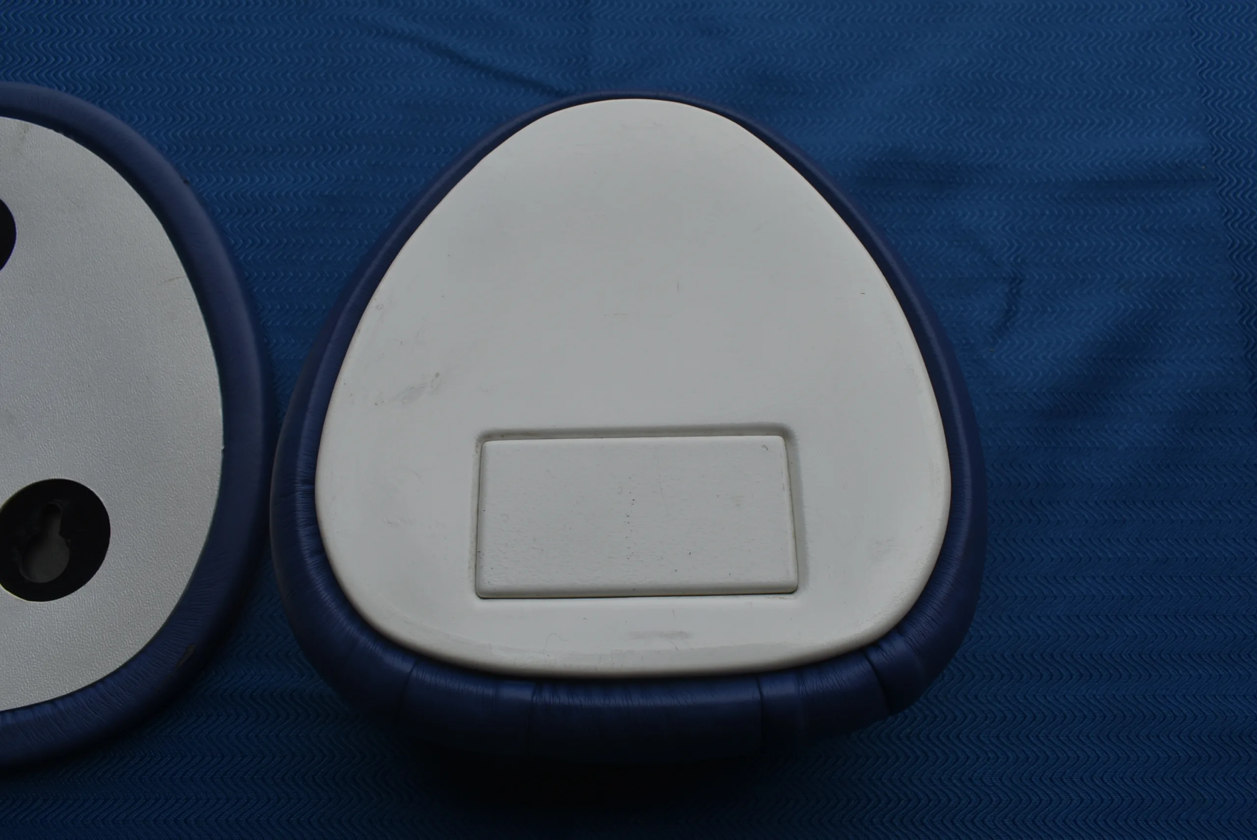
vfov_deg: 48.0
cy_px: 420
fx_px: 943
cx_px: 628
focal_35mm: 27
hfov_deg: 67.3
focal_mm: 18
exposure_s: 1/320
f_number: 8
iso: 100
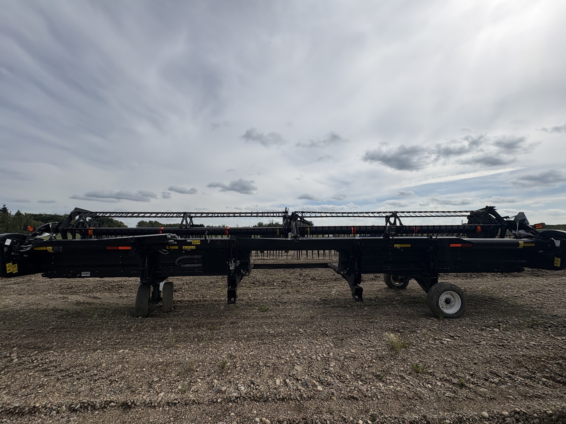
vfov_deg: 85.7
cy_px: 212
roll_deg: +1.7
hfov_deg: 102.1
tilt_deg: +5.3
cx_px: 283
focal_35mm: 14
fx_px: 229
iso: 50
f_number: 2.2
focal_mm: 2.22
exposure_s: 1/5263
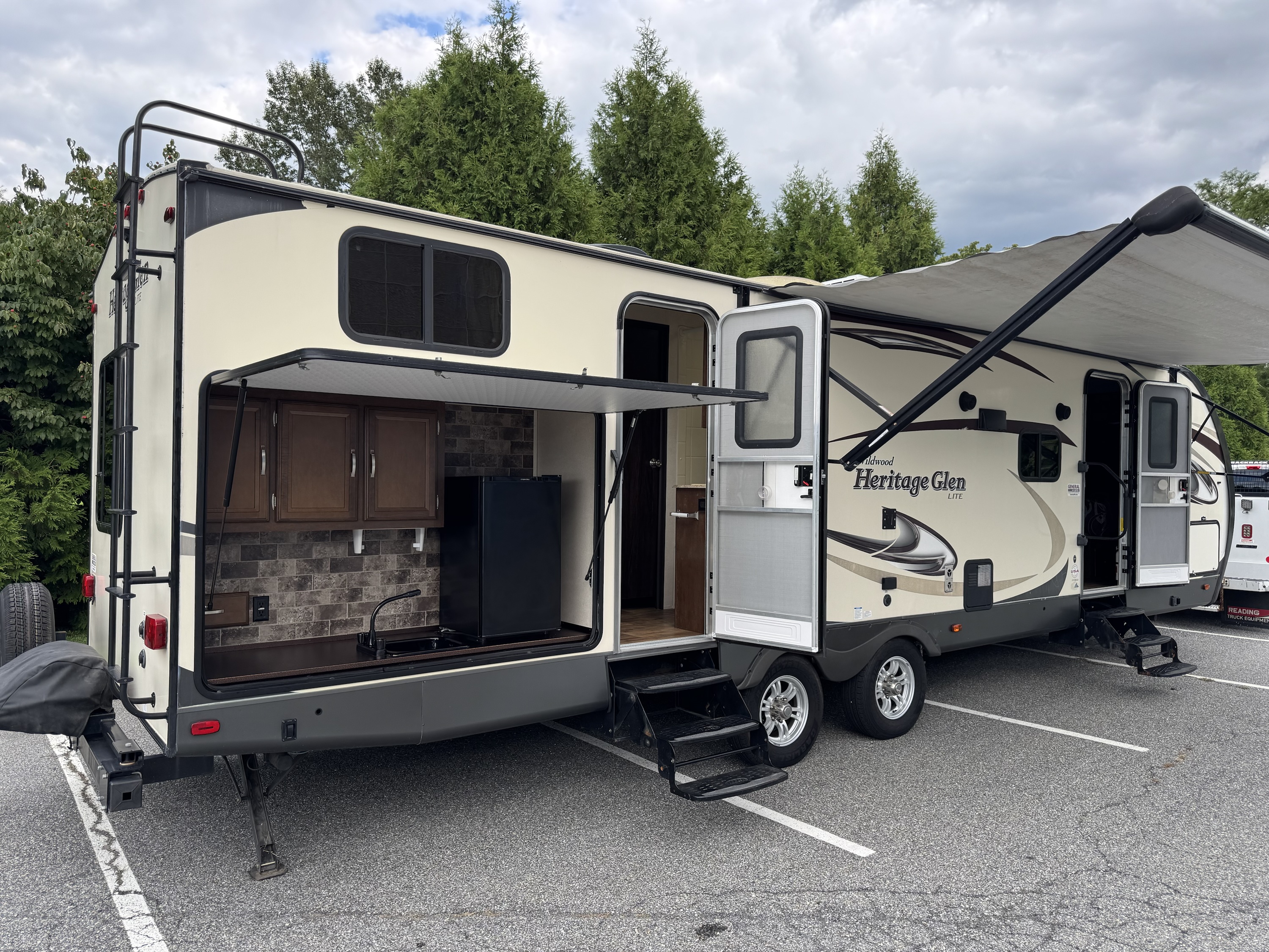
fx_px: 880
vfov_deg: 56.8
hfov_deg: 71.6
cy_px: 476
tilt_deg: -1.2
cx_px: 634
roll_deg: -1.4
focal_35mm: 24
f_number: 1.78
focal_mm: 6.76
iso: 80
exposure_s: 1/842
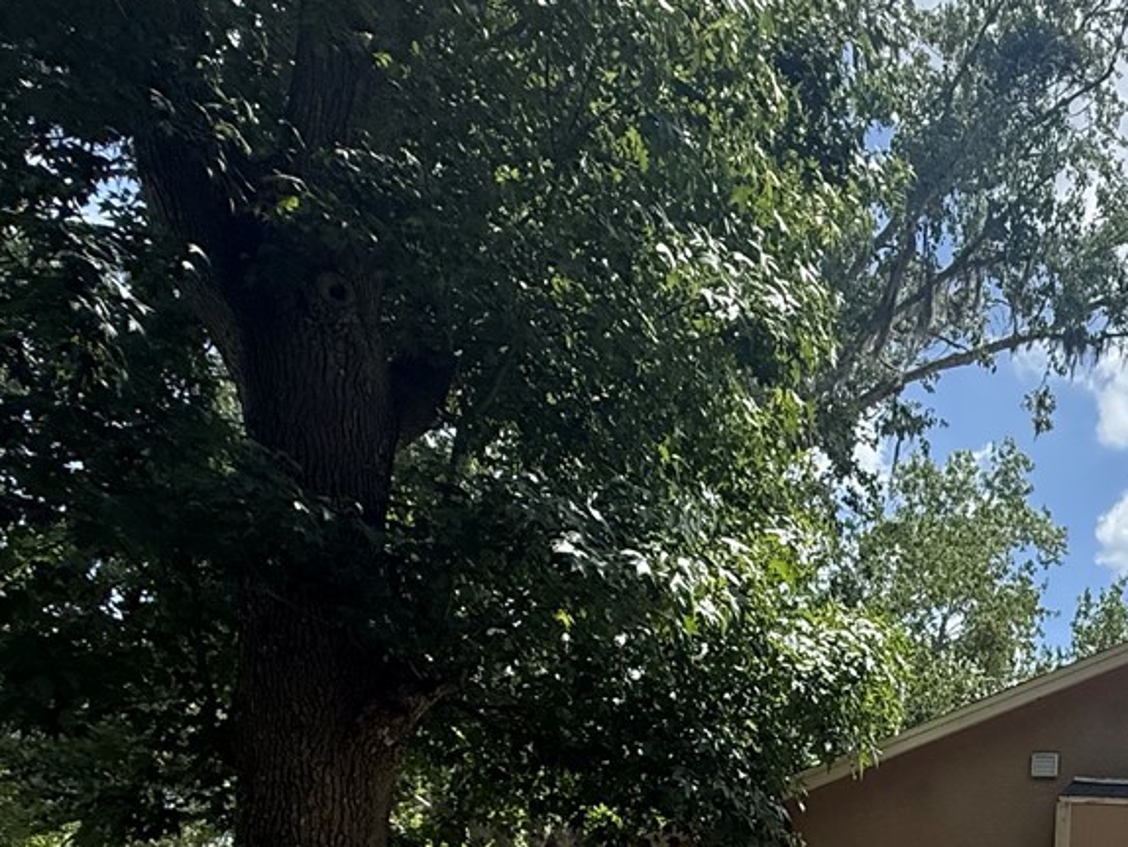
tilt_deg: +6.1
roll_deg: -2.8
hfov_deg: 39.4
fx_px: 1271
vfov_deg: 31.4
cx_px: 1234
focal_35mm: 39
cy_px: 994
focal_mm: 2.22
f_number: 2.2
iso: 64
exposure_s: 1/1285
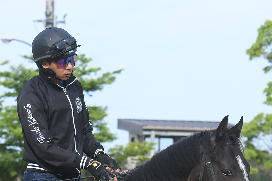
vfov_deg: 4.4
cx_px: 99
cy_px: 251
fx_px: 2349
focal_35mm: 311
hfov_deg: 6.6
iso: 500
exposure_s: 1/1250
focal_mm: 70
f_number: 5.6
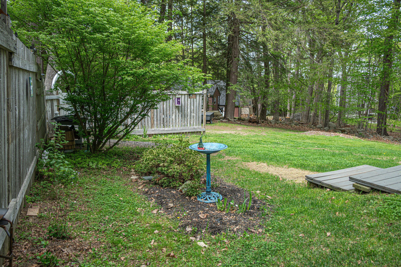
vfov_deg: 46.3
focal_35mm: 28
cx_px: 200
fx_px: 312
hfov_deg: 65.5
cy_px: 134
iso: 100
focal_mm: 28
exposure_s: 1/200
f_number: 5.6
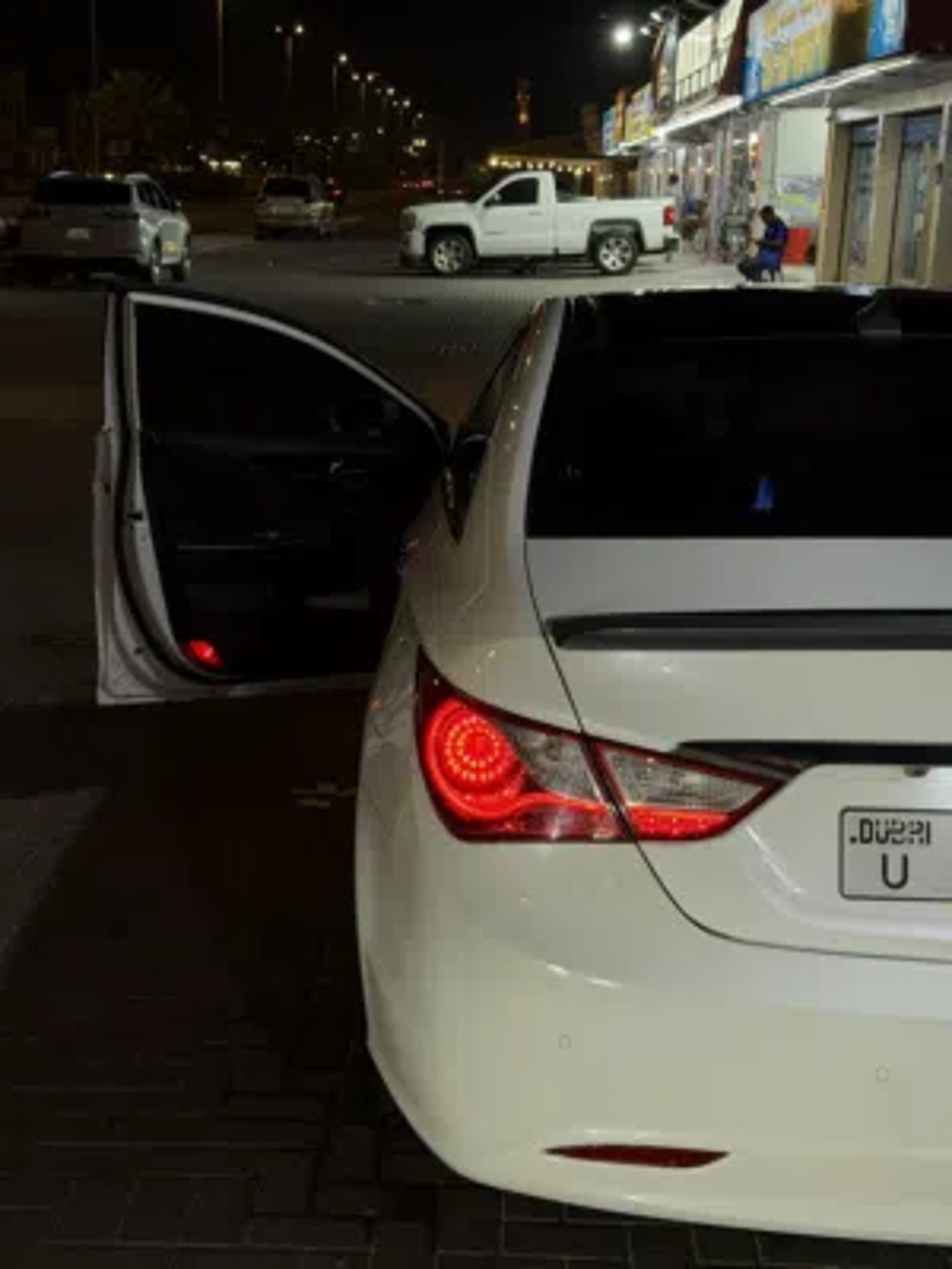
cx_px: 476
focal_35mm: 48
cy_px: 634
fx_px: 1760
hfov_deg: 30.3
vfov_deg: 39.7
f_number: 1.78
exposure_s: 1/57
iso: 80
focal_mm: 6.76
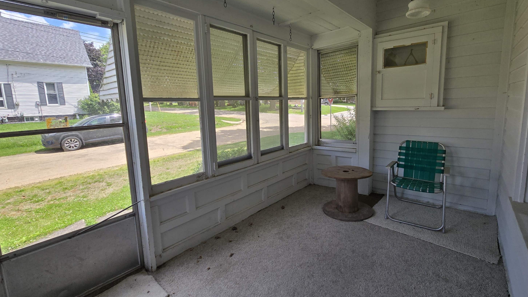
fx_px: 210
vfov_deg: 70.4
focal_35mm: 15
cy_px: 138
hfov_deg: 102.9
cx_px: 276
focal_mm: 2.2
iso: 50
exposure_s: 1/476
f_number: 2.2
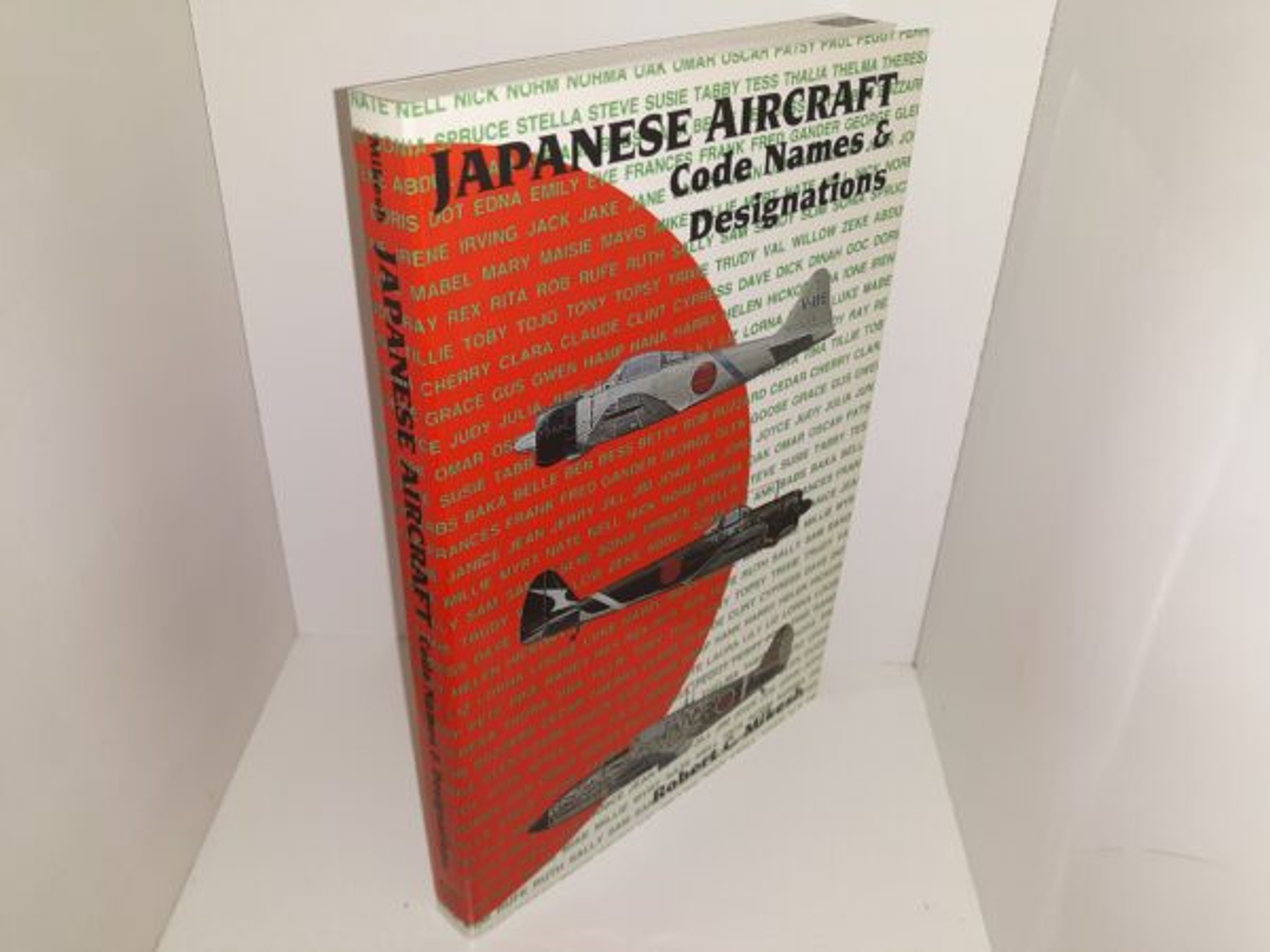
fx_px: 1027
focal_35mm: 28
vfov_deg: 49.7
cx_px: 635
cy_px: 476
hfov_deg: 63.4
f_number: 1.7
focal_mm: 3.7
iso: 40
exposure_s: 1/142
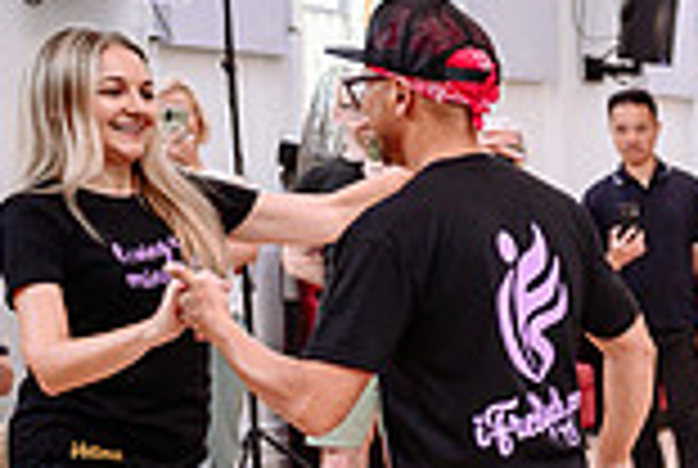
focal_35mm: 117
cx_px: 1162
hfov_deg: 15.5
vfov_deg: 11.6
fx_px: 2273
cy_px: 504
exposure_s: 1/250
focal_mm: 26
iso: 1000
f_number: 2.8
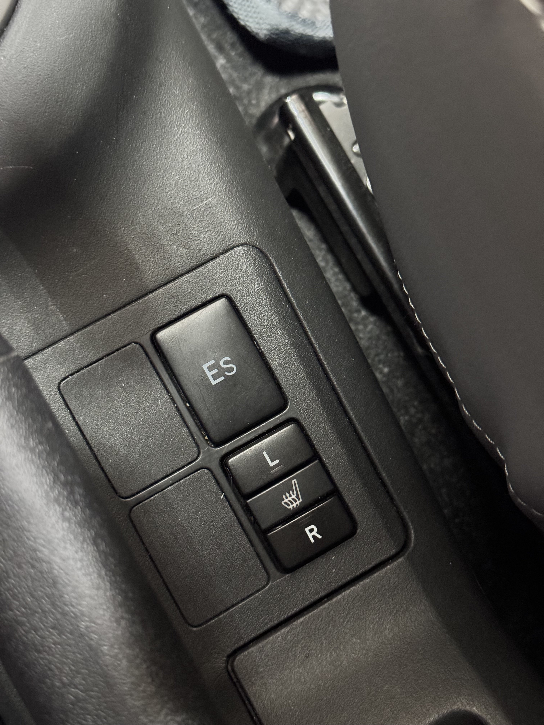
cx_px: 272
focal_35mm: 48
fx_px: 1006
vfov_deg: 39.7
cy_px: 362
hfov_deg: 30.3
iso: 800
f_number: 1.78
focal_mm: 6.76
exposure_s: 1/19
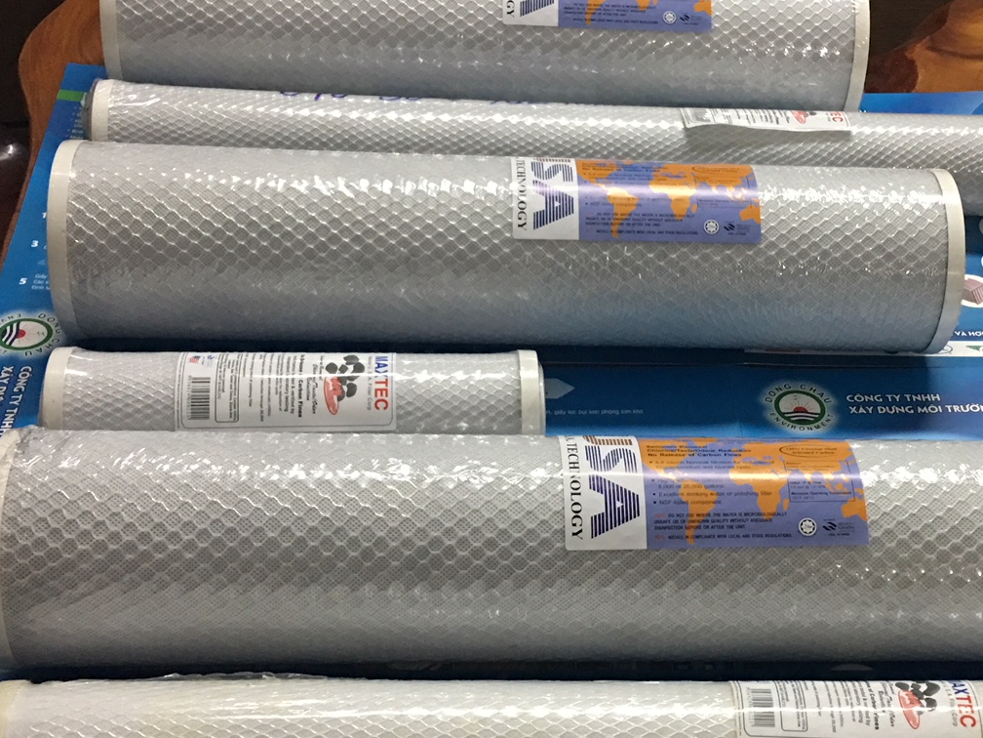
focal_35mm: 58
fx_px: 1647
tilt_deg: -41.8
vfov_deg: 25.2
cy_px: 433
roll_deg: -5.1
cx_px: 658
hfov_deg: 32.9
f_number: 2.2
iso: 80
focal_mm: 4.15
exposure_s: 1/10
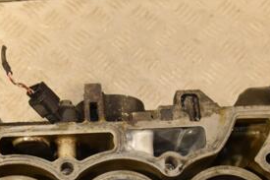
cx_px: 118
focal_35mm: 72
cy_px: 196
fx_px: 540
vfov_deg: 18.2
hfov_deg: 28.1
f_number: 5
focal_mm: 22
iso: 800
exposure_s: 1/160
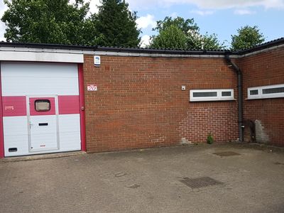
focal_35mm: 26
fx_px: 213
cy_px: 106
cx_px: 142
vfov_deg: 53.1
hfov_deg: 67.3
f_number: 1.7
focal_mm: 4.2
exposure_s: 1/1416
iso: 50
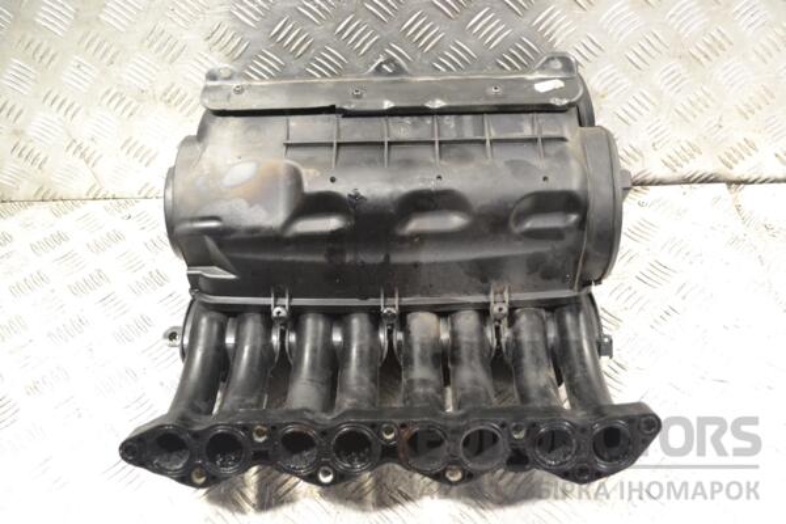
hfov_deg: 57.2
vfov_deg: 40.0
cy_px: 262
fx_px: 720
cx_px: 393
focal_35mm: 33
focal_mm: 22
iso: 3200
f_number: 5.6
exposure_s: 1/125
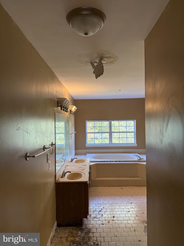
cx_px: 92
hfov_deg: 56.8
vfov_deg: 71.6
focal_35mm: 24
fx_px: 170
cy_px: 123
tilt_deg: -0.9
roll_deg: +0.9
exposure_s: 1/76
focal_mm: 6.76
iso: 200
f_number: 1.78
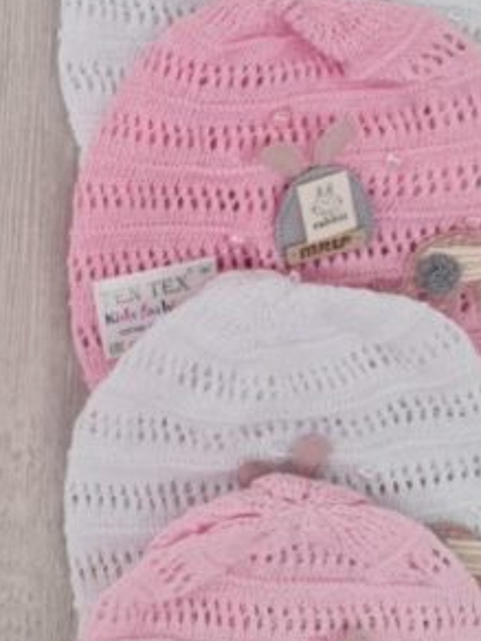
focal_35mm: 60
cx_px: -27
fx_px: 1112
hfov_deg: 23.2
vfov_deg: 32.2
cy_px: 283
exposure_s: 1/100
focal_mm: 7
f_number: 1.8
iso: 64
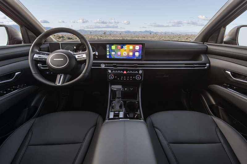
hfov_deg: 100.4
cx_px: 124
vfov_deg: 77.3
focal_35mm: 15
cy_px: 82
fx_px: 103
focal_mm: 15
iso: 200
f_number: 4.5
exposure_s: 1/40
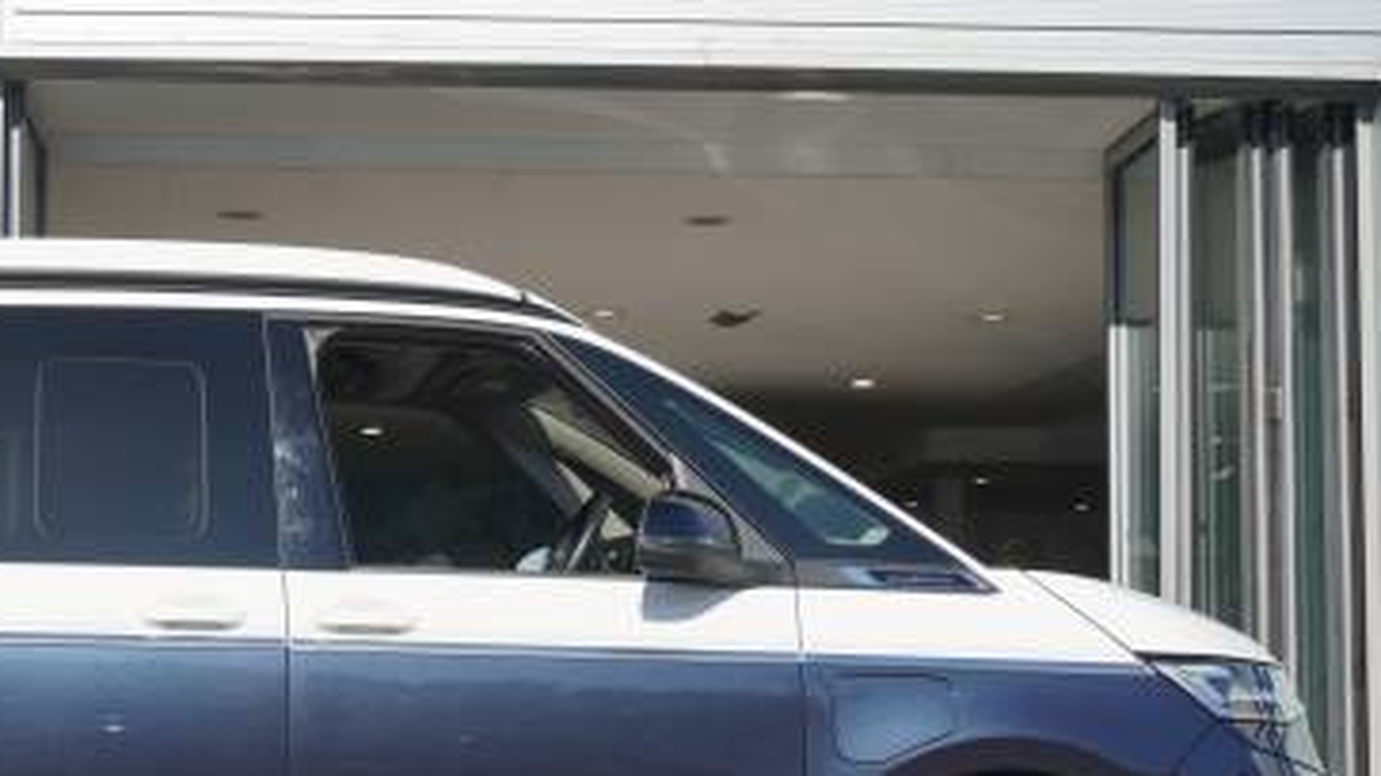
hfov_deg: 24.3
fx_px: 3146
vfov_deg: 14.0
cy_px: 563
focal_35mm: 86
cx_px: 247
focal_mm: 31
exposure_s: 1/125
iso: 100
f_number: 8
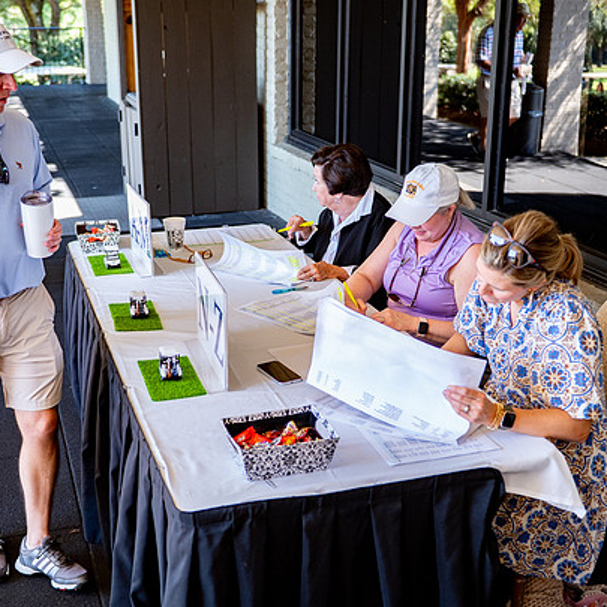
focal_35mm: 49
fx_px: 972
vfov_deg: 34.7
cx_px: 271
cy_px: 295
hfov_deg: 34.6
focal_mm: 35
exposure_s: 1/400
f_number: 2.8
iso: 800
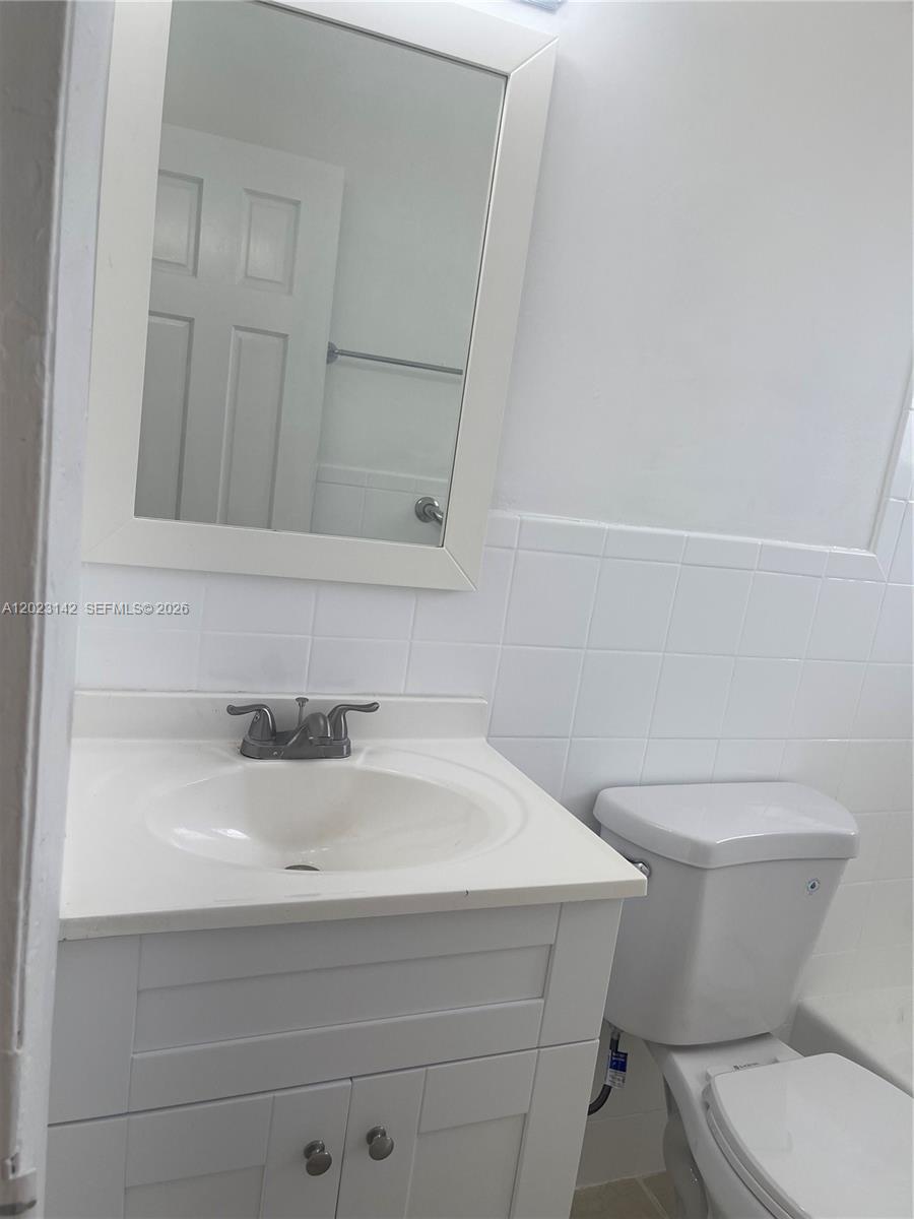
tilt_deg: -11.3
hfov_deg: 54.9
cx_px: 457
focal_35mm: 25
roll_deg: -8.7
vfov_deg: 69.4
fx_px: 880
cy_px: 610
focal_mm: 5.1
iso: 32
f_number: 1.6
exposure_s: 1/509
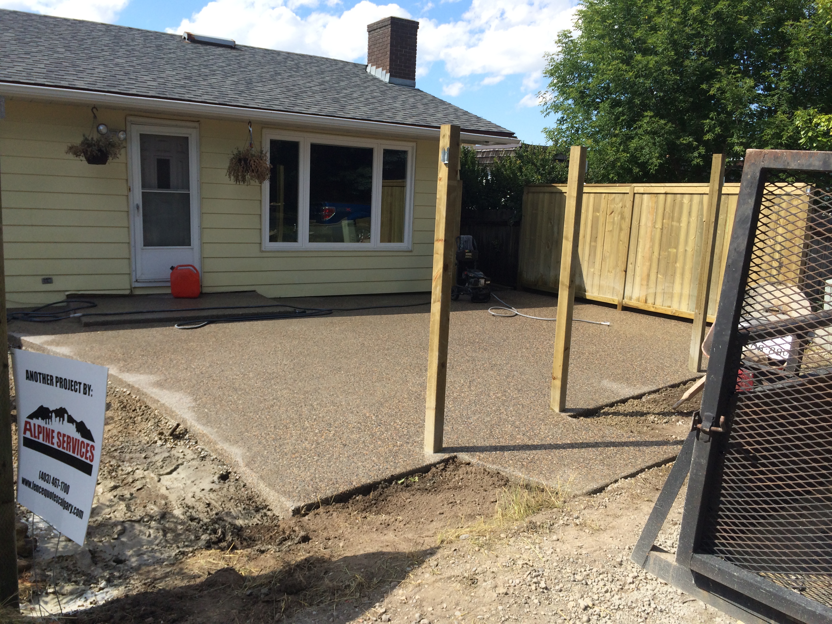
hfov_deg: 60.0
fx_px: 721
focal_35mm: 30
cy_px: 312
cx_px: 416
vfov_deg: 46.8
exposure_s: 1/1080
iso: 32
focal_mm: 4.12
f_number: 2.2
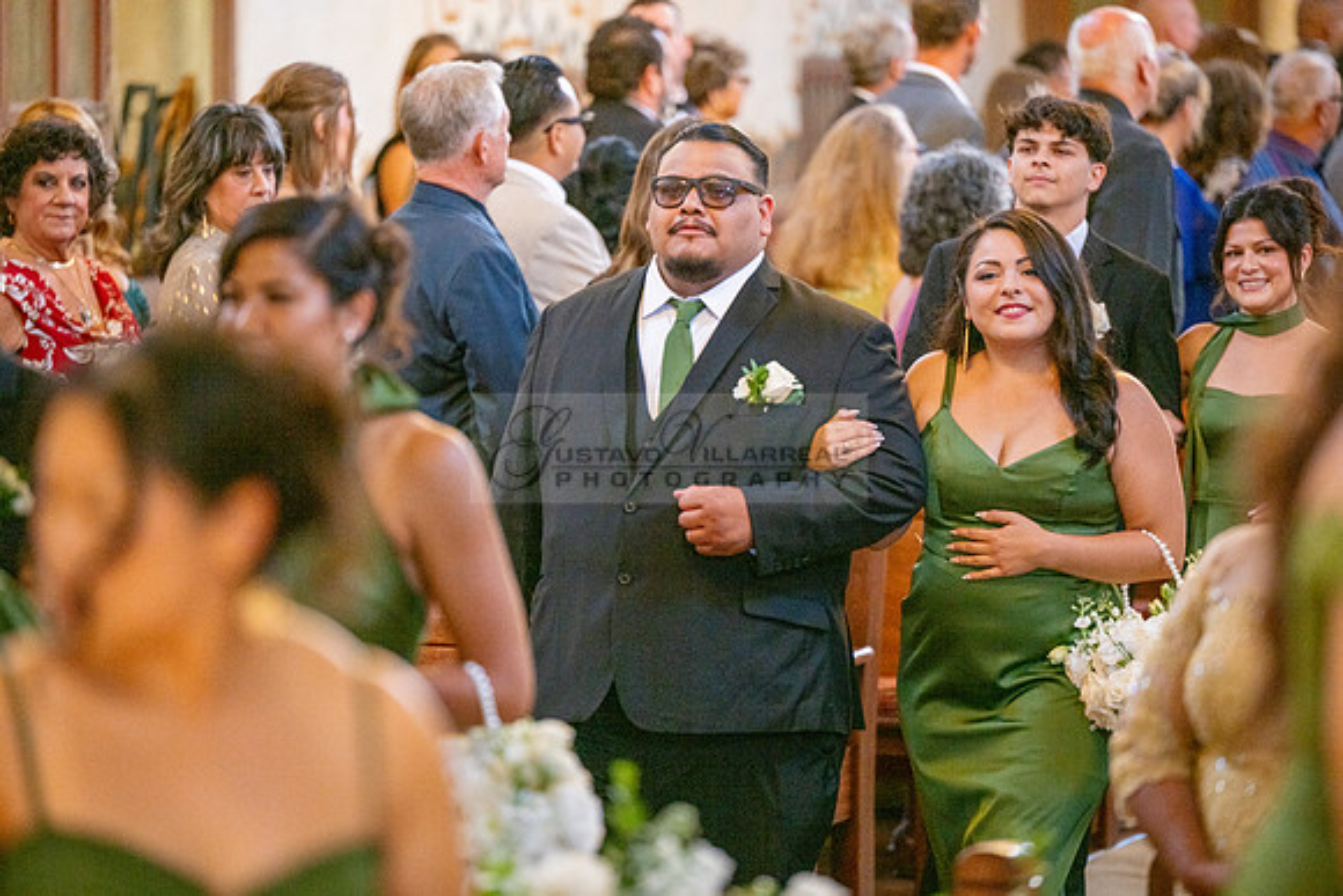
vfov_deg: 6.9
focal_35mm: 200
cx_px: 672
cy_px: 448
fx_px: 7463
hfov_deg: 10.3
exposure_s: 1/320
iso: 1250
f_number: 3.2
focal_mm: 200
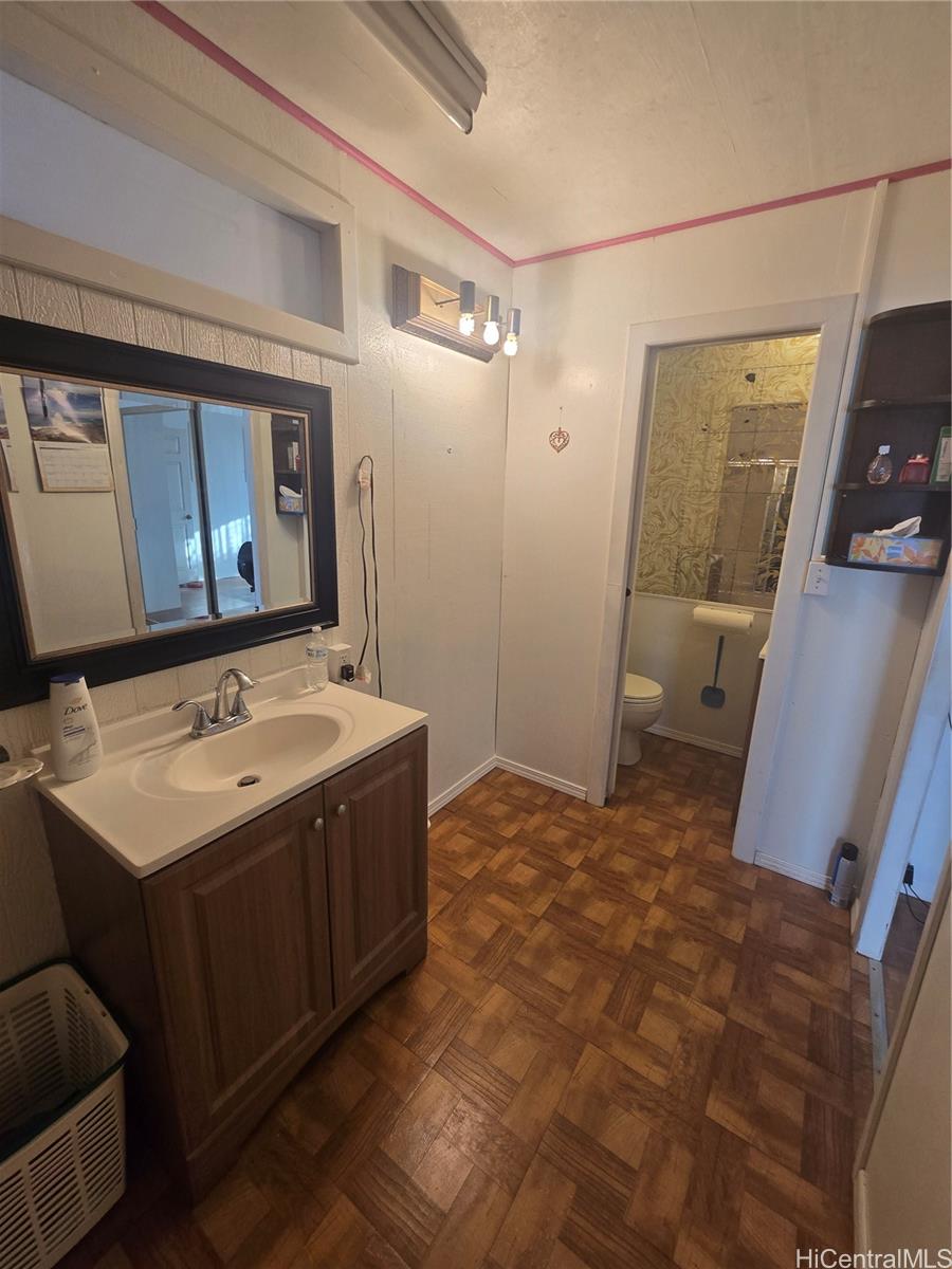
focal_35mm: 13
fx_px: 477
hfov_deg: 89.9
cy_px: 634
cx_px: 476
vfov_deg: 106.2
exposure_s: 1/60
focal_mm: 2.2
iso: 100
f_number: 2.2
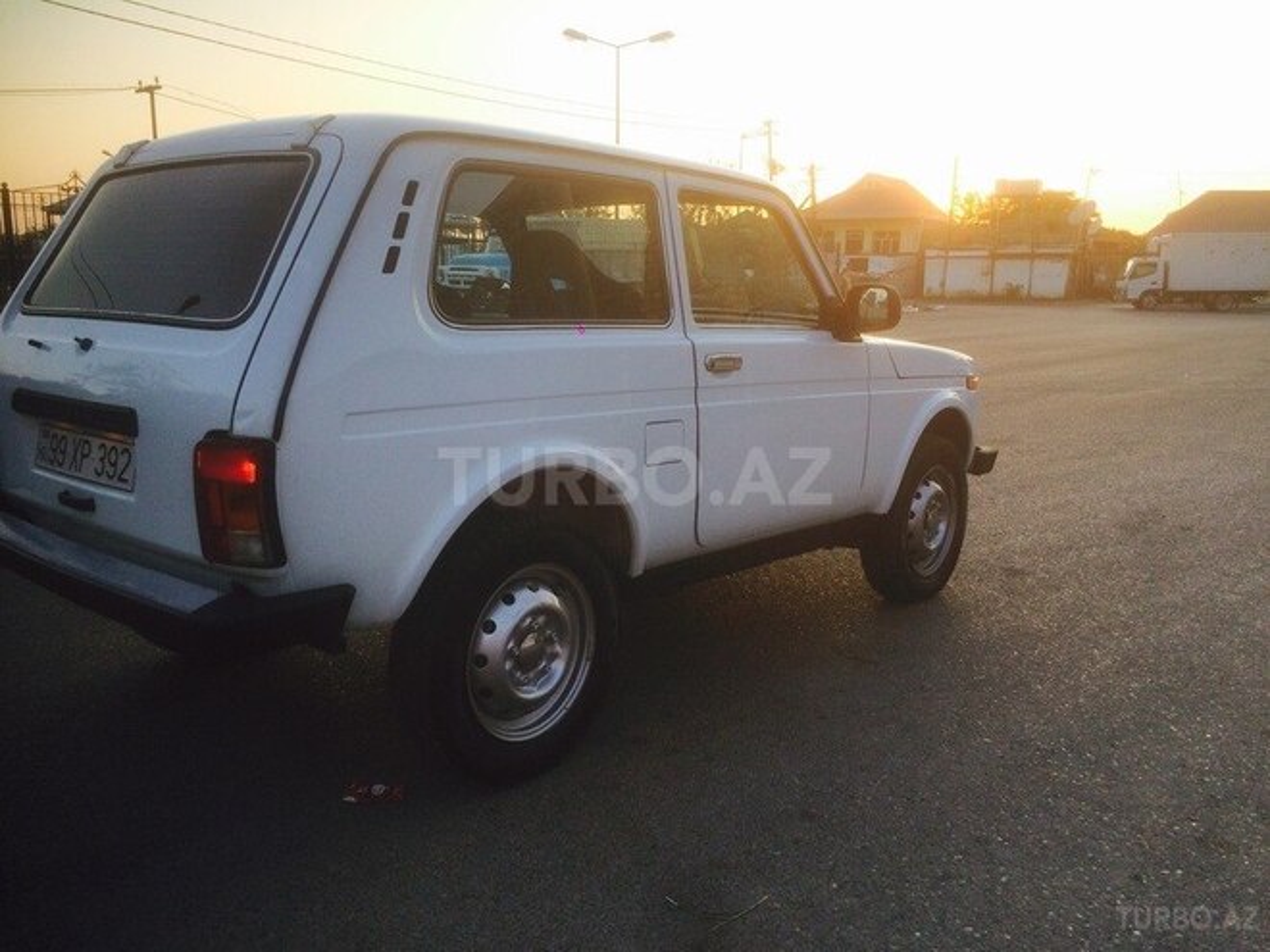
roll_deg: -3.8
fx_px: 1064
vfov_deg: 48.2
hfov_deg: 61.7
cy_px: 476
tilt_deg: -11.2
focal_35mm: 29
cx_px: 635
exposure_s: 1/196
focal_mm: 4.15
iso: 32
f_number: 2.2
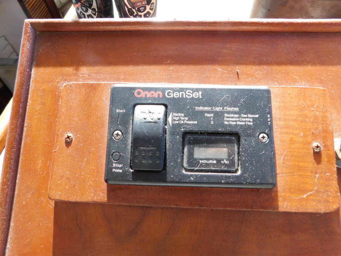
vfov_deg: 58.9
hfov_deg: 73.9
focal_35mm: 23
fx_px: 227
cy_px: 128
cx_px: 170
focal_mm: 4
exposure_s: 1/20
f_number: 3
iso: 400
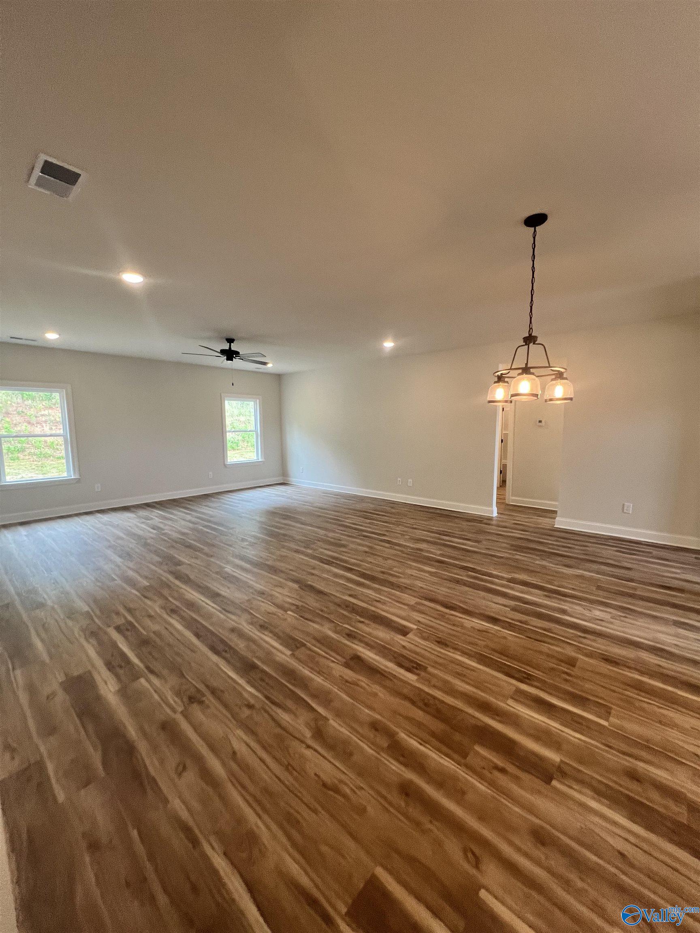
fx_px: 351
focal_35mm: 13
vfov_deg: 106.2
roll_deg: +0.9
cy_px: 466
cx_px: 350
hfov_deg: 89.9
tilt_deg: -7.1
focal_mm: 1.57
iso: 200
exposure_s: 1/120
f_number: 1.8
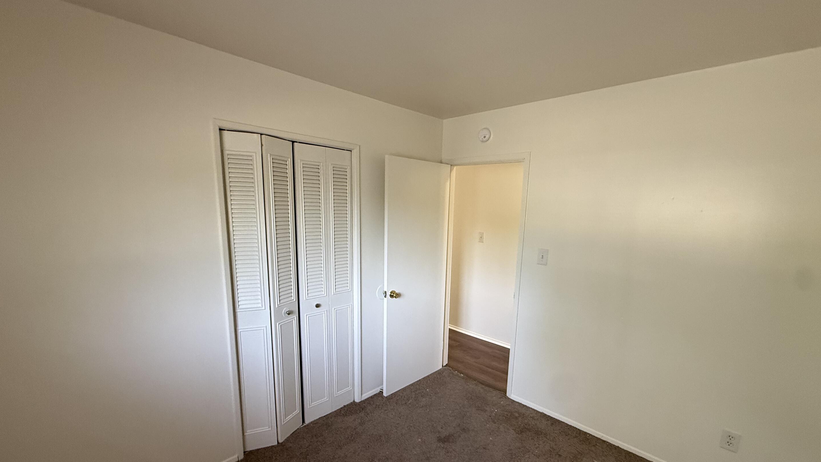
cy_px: 267
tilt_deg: -9.3
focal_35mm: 16
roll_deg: -1.2
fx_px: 348
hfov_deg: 99.3
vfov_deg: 66.7
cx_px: 425
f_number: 2.2
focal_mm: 2.22
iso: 320
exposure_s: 1/60
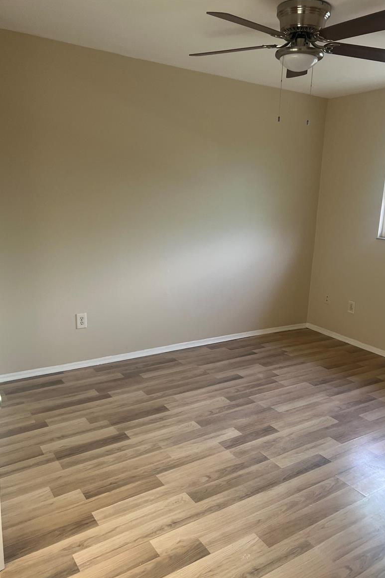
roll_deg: -3.6
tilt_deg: -13.1
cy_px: 297
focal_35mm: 28
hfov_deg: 46.3
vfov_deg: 65.5
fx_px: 449
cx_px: 216
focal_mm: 5.7
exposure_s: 1/121
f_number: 1.5
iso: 125
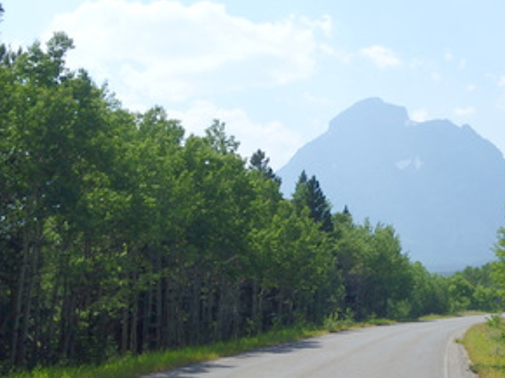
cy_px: 294
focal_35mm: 69
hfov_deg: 27.7
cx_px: 387
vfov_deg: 21.1
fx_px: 1006
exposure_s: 1/100
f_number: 13
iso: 125
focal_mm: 7.3
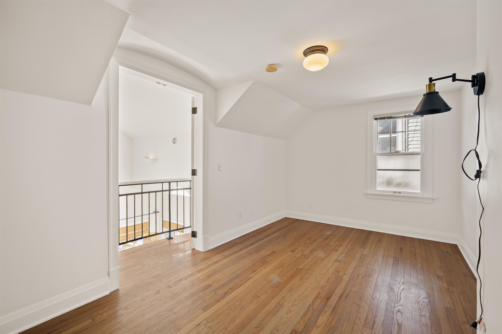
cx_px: 251
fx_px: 216
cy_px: 167
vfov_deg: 75.4
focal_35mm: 16
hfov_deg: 98.6
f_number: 7.1
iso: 500
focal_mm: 15.5
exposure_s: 1/40
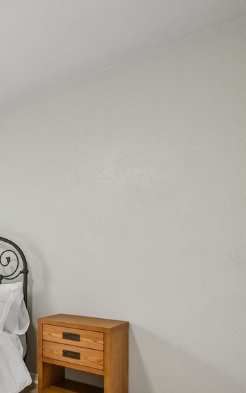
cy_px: 239
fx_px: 311
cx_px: -107
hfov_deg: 29.6
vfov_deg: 63.9
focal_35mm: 29
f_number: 8
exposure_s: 1/80
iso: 400
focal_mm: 10
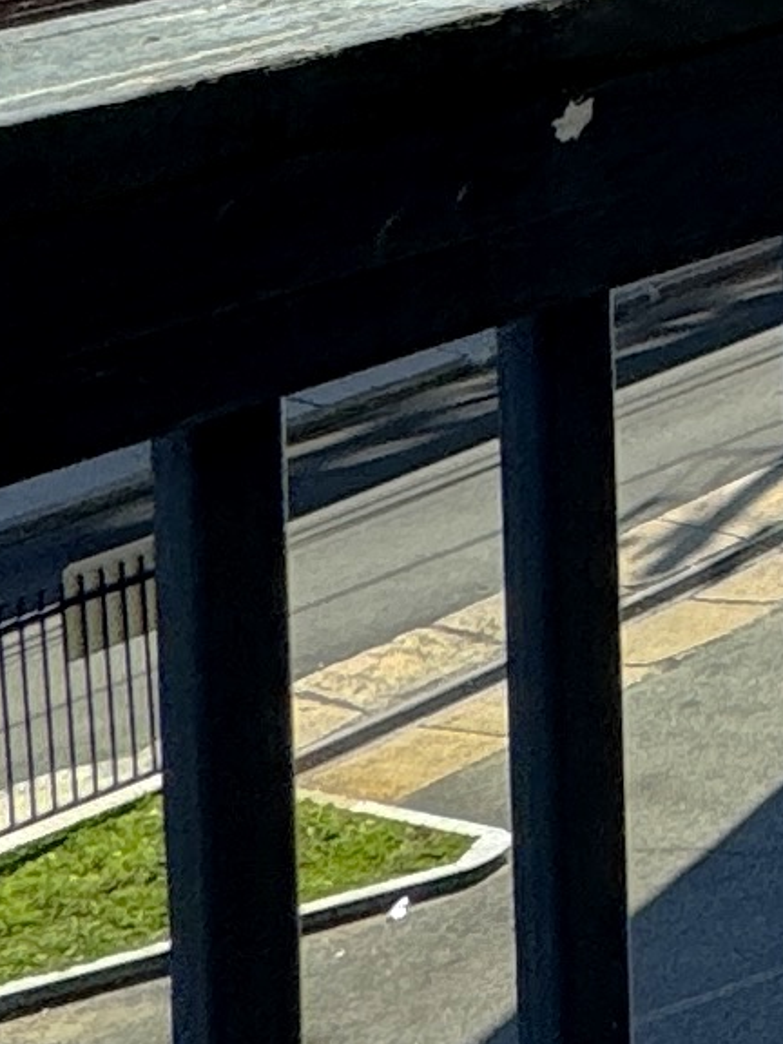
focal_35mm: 98
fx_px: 2956
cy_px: -515
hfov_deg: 10.4
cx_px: 2402
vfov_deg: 17.9
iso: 50
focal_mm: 2.22
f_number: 2.2
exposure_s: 1/2028
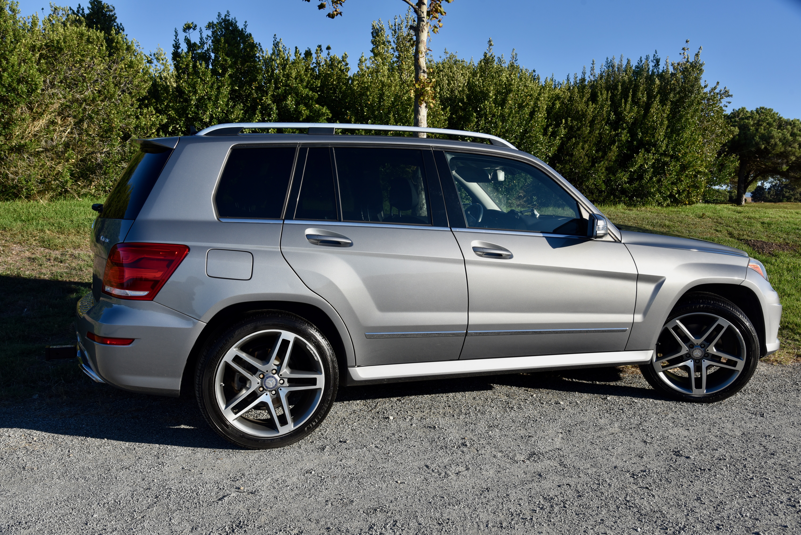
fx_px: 712
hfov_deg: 58.7
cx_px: 400
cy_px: 268
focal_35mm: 32
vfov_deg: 41.1
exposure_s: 1/320
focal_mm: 32
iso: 200
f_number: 9
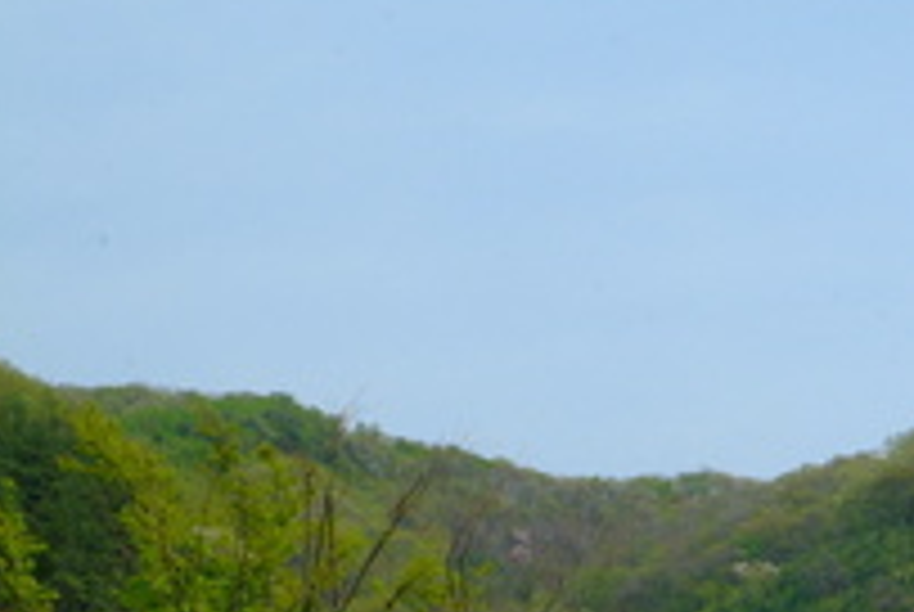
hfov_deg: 11.9
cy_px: 806
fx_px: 4119
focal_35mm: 162
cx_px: 1542
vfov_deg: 8.4
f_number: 13
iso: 200
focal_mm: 31
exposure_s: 1/125
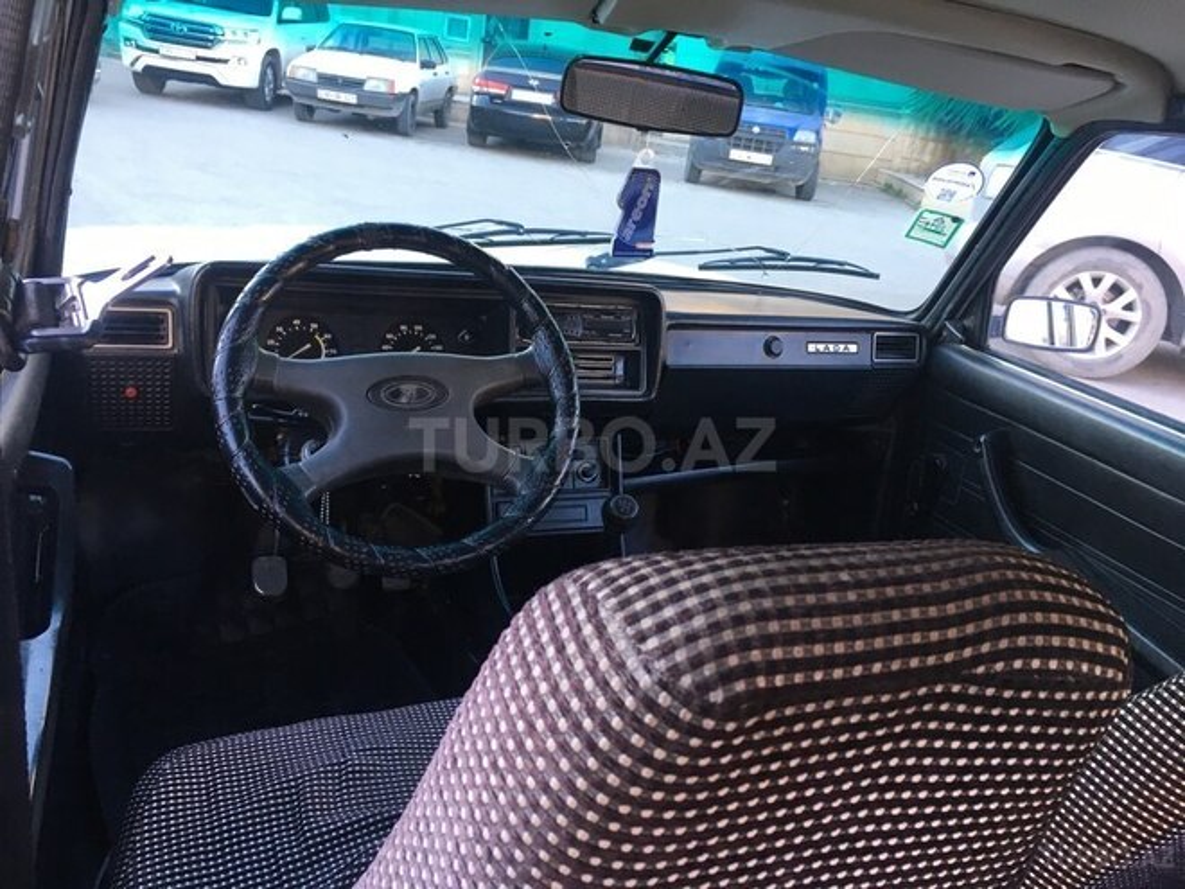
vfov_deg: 48.2
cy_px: 444
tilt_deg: -19.5
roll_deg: -8.5
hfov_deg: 61.7
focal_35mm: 29
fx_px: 993
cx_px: 592
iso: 32
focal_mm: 4.15
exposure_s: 1/33
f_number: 2.2
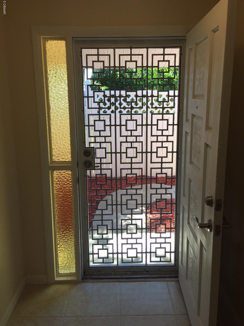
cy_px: 160
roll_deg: +0.1
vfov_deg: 60.0
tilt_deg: -10.2
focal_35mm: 30
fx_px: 282
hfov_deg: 46.8
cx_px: 122
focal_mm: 4.15
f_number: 2.2
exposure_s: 1/170
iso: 32
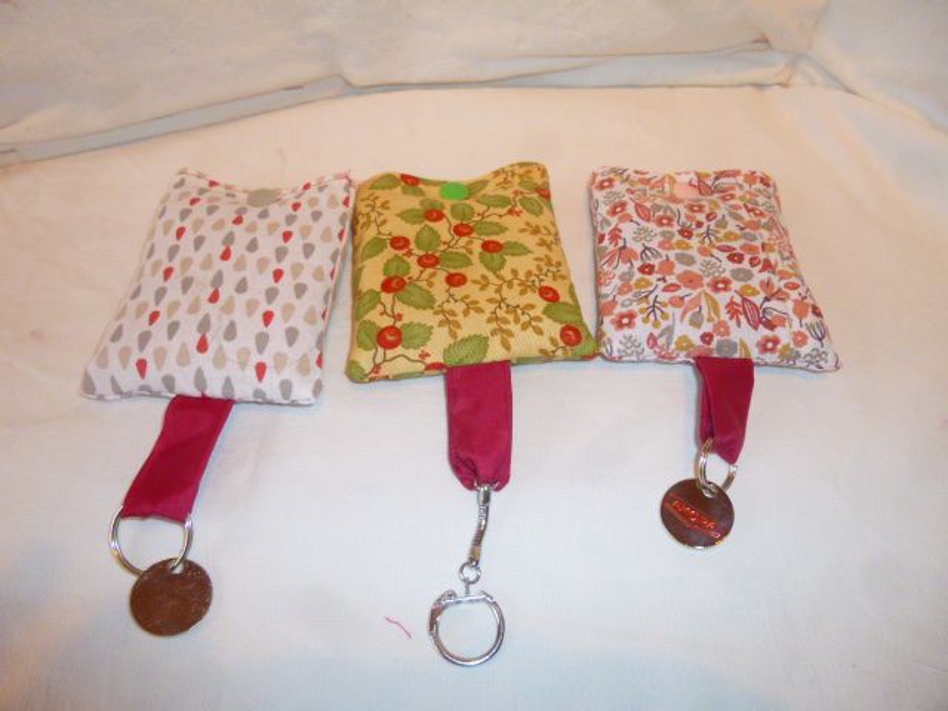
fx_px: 685
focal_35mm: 25
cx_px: 474
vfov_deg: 54.9
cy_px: 356
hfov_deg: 69.4
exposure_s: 1/60
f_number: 3.1
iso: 200
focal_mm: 4.5
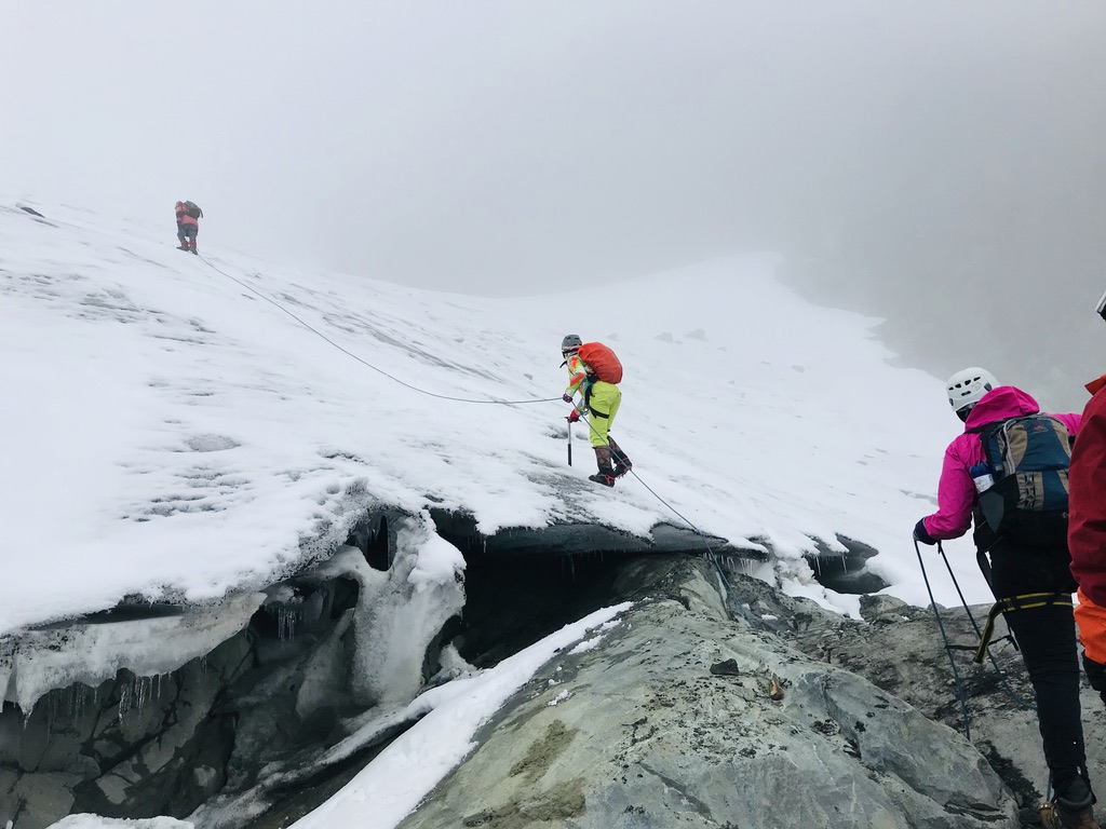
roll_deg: +2.4
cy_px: 414
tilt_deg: +16.8
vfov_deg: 49.7
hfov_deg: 63.4
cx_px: 553
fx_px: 895
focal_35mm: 28
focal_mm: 3.99
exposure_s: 1/2227
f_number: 1.8
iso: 20
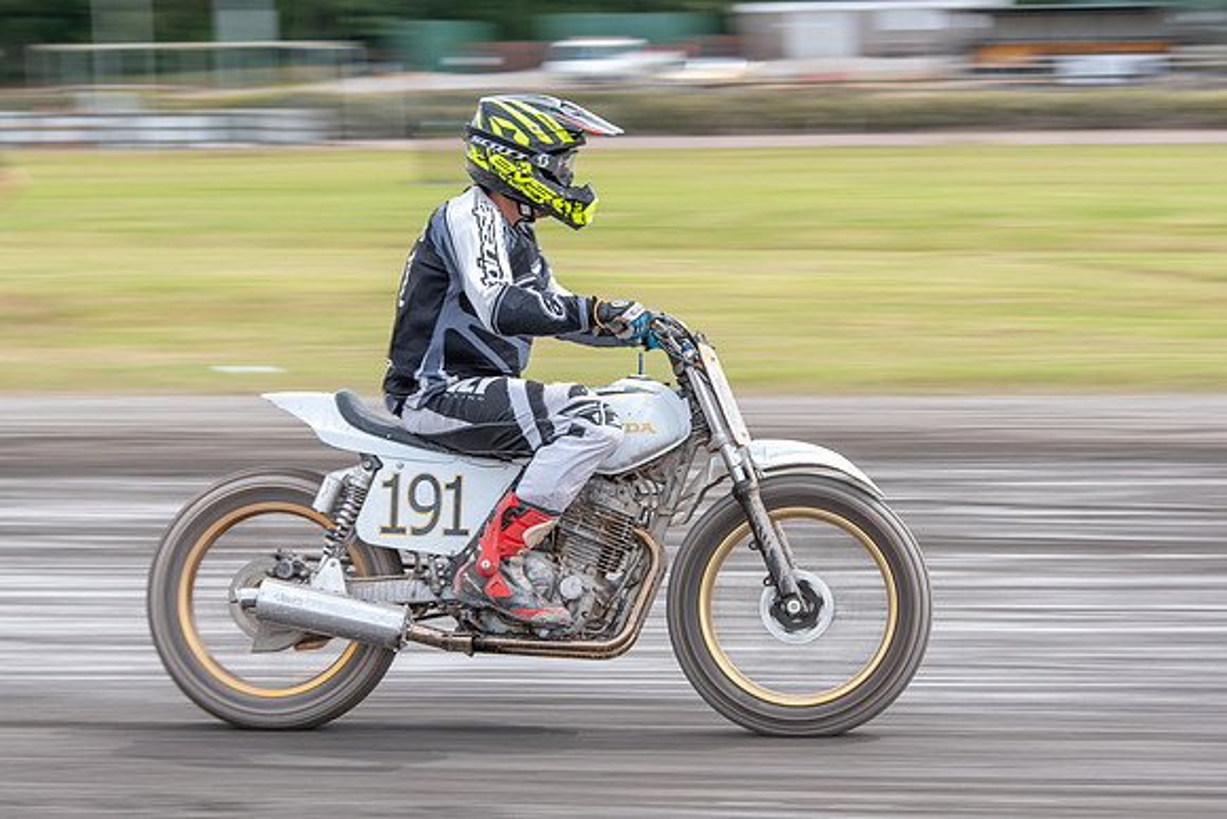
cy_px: 442
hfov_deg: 17.2
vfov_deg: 11.5
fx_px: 4048
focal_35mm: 119
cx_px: 642
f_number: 8
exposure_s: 1/160
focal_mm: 95
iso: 200
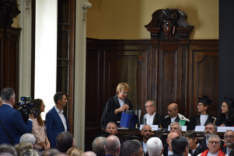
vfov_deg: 8.7
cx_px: 117
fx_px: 1023
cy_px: 78
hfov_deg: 13.0
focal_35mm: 158
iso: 1400
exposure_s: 1/60
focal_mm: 105
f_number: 5.6
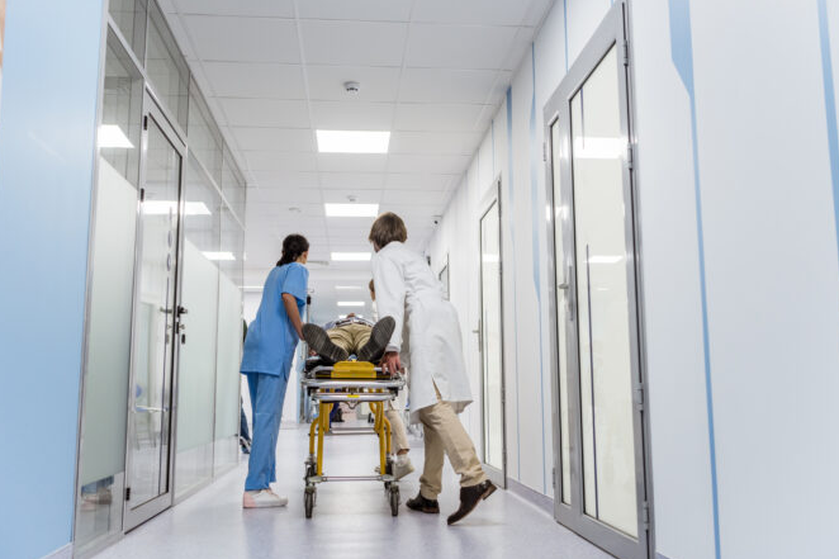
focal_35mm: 35
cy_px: 275
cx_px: 426
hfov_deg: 54.4
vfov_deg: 37.8
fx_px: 815
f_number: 2.8
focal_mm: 34
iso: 400
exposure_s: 1/80
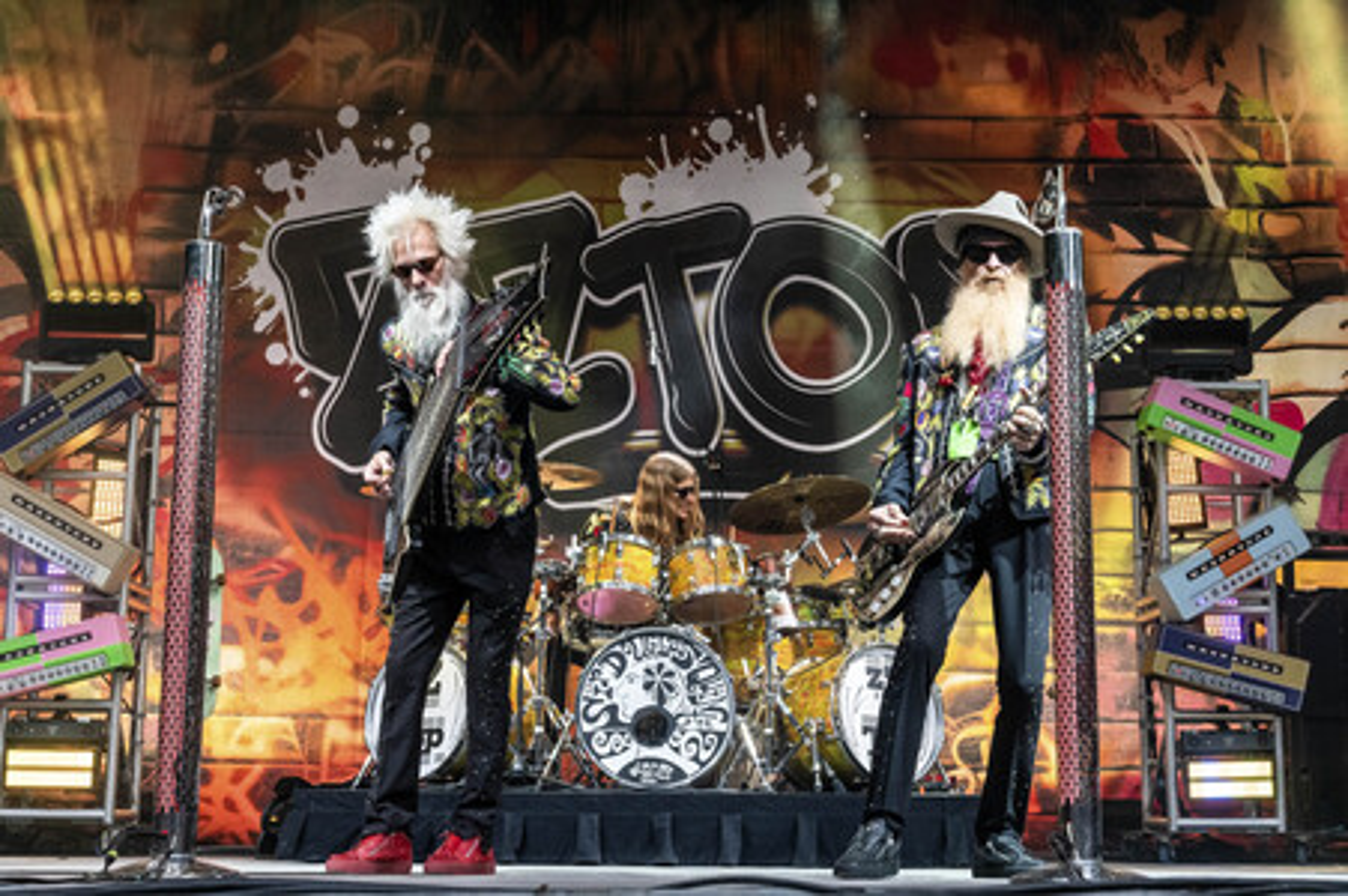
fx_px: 1534
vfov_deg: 32.6
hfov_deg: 47.4
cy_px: 448
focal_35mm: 41
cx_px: 674
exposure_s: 1/250
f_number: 9
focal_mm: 41
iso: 1250
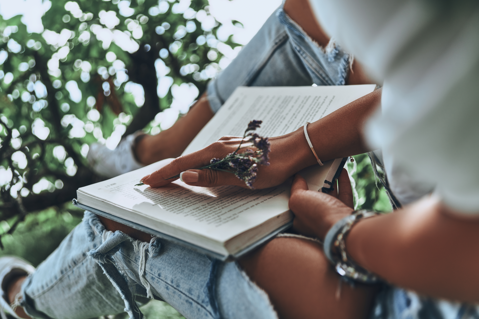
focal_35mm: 40
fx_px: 532
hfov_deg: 48.5
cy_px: 160
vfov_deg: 33.4
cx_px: 240
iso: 125
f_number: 2.8
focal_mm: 40
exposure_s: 1/200
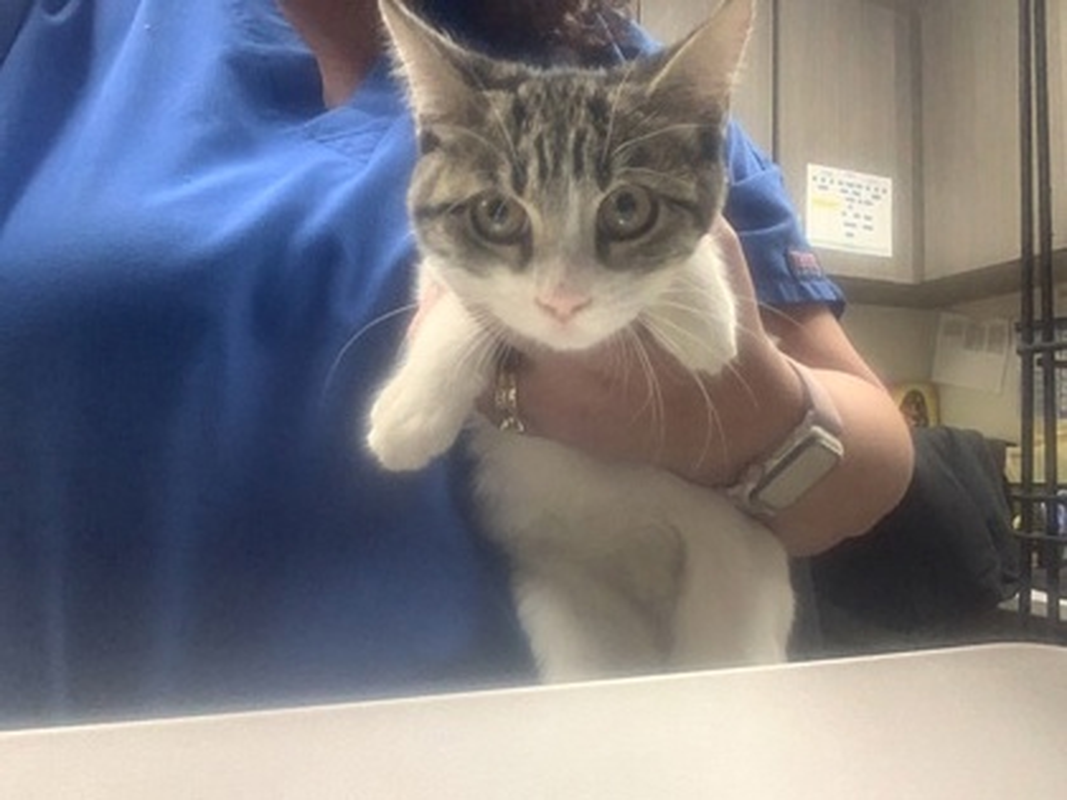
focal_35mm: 31
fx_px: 956
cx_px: 534
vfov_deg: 45.4
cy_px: 400
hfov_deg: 58.4
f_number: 2.4
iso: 320
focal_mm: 2.15
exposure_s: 1/60
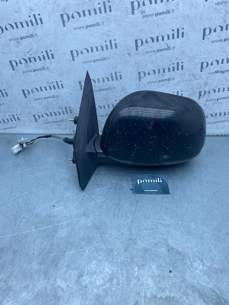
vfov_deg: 63.4
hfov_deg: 49.8
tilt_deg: -42.0
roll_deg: -3.4
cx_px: 116
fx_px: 247
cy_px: 149
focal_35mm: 28
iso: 32
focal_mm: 4.25
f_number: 1.8
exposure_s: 1/733
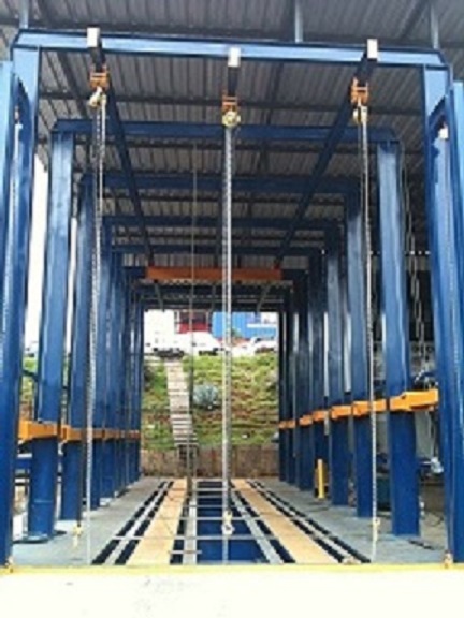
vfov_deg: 52.6
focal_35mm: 35
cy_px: 309
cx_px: 232
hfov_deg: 40.7
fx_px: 626
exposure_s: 1/120
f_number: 2.8
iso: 80
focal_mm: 3.85
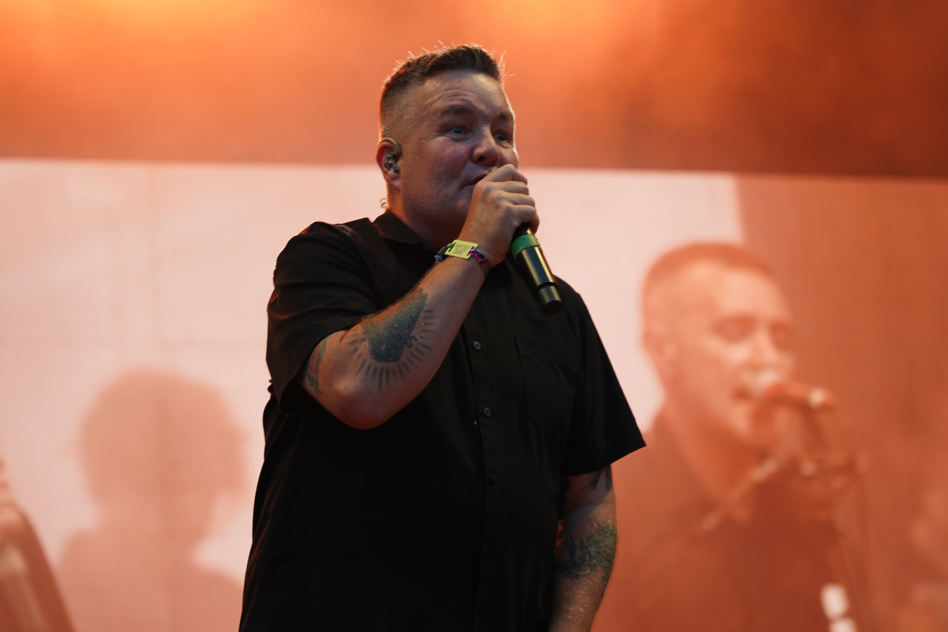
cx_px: 474
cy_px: 316
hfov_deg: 19.5
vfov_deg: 13.0
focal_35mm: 105
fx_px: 2765
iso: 640
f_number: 4
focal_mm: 105
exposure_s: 1/160
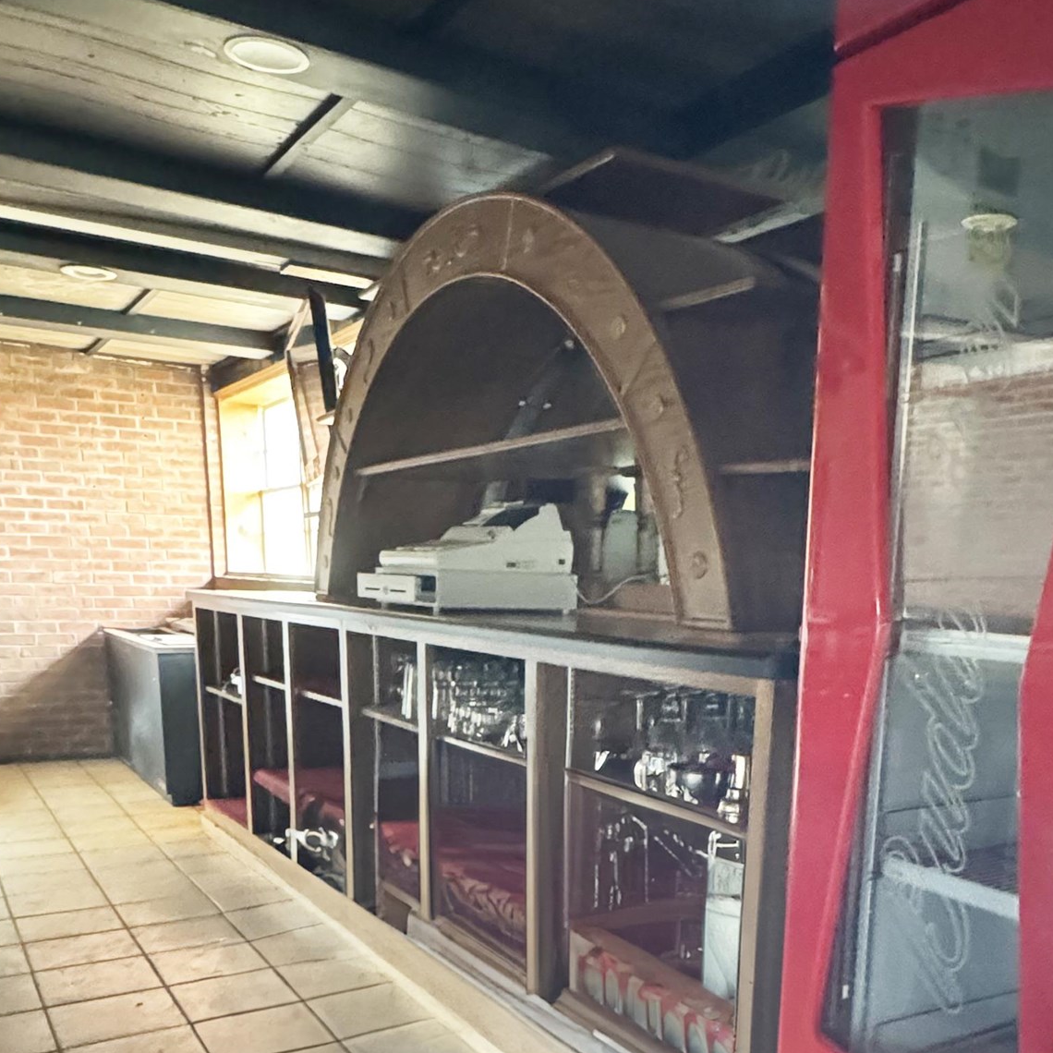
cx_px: 592
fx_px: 860
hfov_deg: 62.7
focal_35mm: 25
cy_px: 559
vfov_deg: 62.9
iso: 1600
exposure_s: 1/34
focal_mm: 2.22
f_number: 2.2
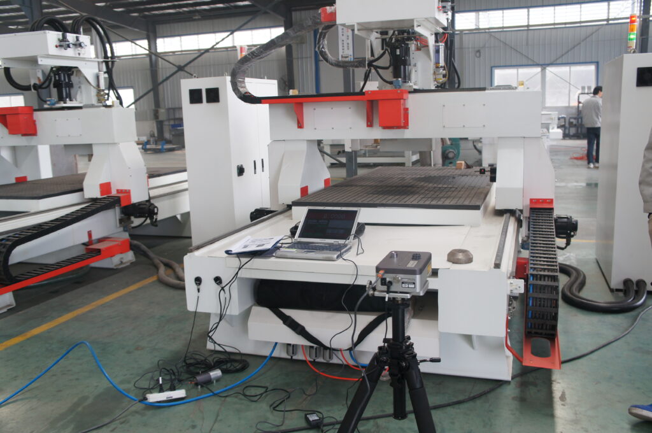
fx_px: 570
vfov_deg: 41.6
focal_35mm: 32
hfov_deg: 59.6
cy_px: 216
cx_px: 326
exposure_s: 1/60
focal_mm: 21
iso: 400
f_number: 4
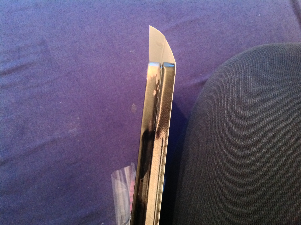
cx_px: 150
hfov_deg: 52.7
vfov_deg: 40.6
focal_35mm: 35
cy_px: 112
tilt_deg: -73.2
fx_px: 304
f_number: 2.4
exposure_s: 1/17
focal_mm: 4.28
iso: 800
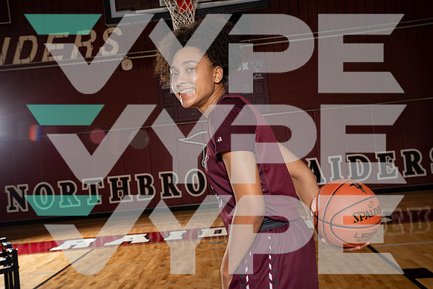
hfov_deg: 51.9
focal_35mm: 37
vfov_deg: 36.0
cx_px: 216
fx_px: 445
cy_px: 144
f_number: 8
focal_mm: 37
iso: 500
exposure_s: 1/250
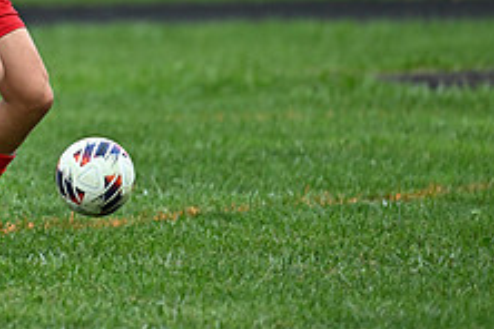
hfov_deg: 2.0
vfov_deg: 1.3
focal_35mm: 1043
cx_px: -111
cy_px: -34
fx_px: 14311
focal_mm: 400
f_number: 4.5
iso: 1800
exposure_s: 1/1250
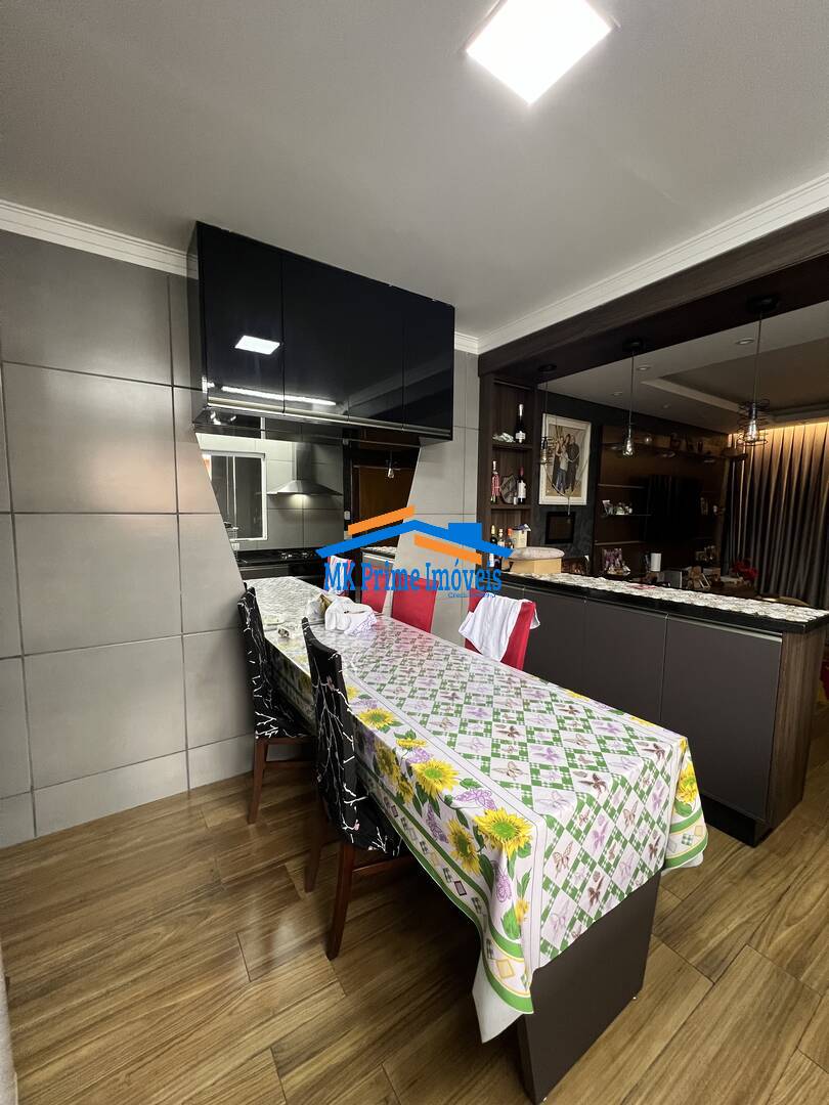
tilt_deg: -5.4
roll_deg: -0.4
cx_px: 414
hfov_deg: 89.9
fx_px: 415
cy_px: 552
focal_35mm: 13
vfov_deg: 106.2
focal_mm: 1.57
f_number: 1.8
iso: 250
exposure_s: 1/60
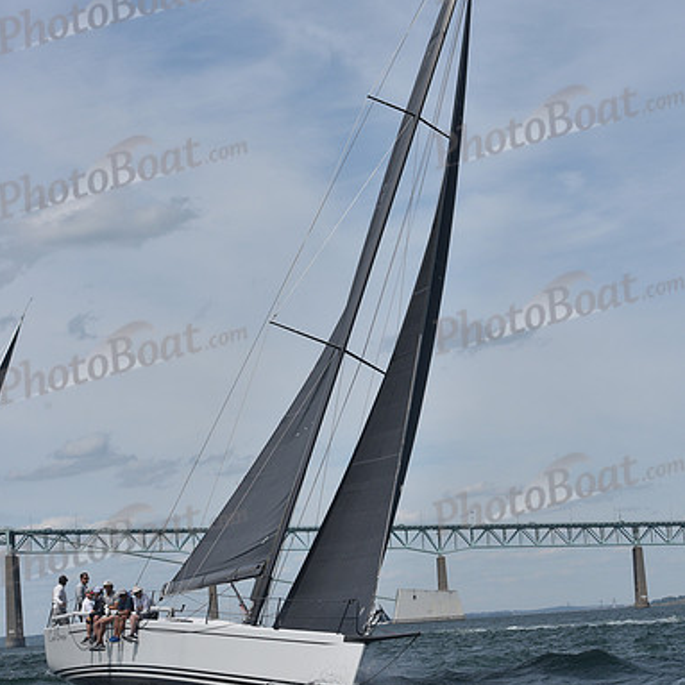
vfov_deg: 19.2
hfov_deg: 19.3
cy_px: 241
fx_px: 2015
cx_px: 341
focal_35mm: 90
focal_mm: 70
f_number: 8
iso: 320
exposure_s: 1/800
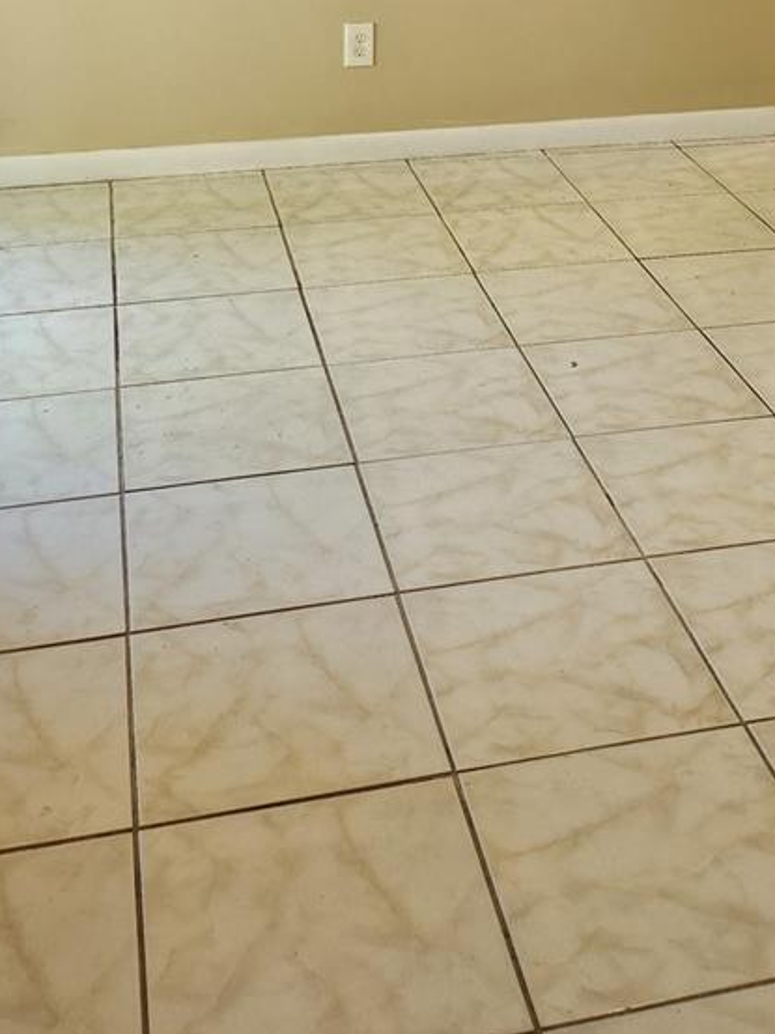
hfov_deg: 27.8
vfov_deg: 33.8
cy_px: 11
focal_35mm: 52
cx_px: 523
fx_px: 1553
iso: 125
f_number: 1.8
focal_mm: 5
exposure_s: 1/120
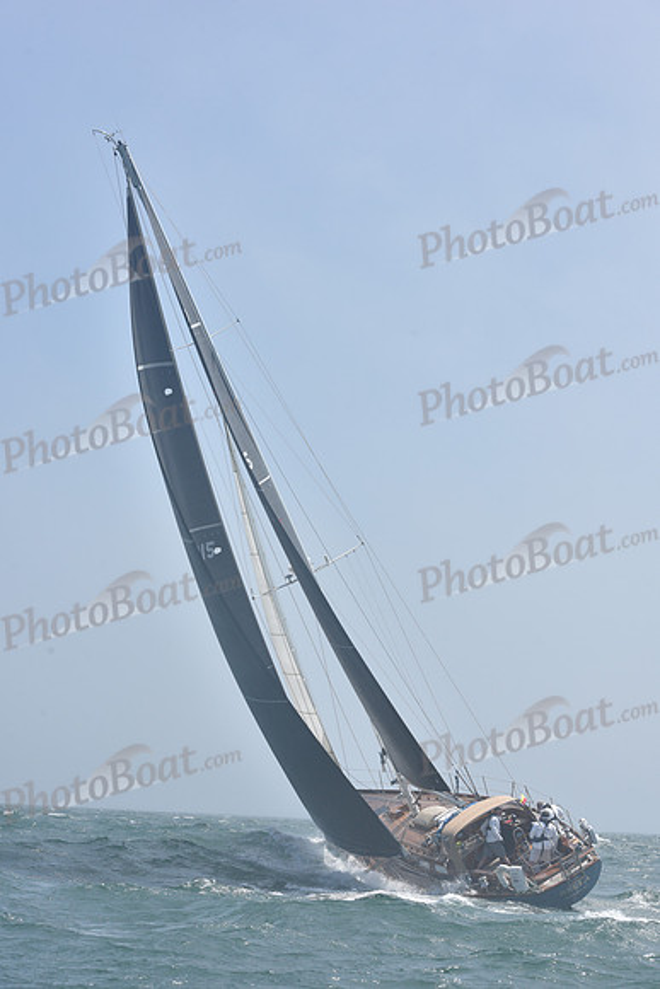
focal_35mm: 70
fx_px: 1924
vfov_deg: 28.8
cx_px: 330
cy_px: 494
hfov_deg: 19.5
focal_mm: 70
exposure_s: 1/1000
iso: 320
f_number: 10
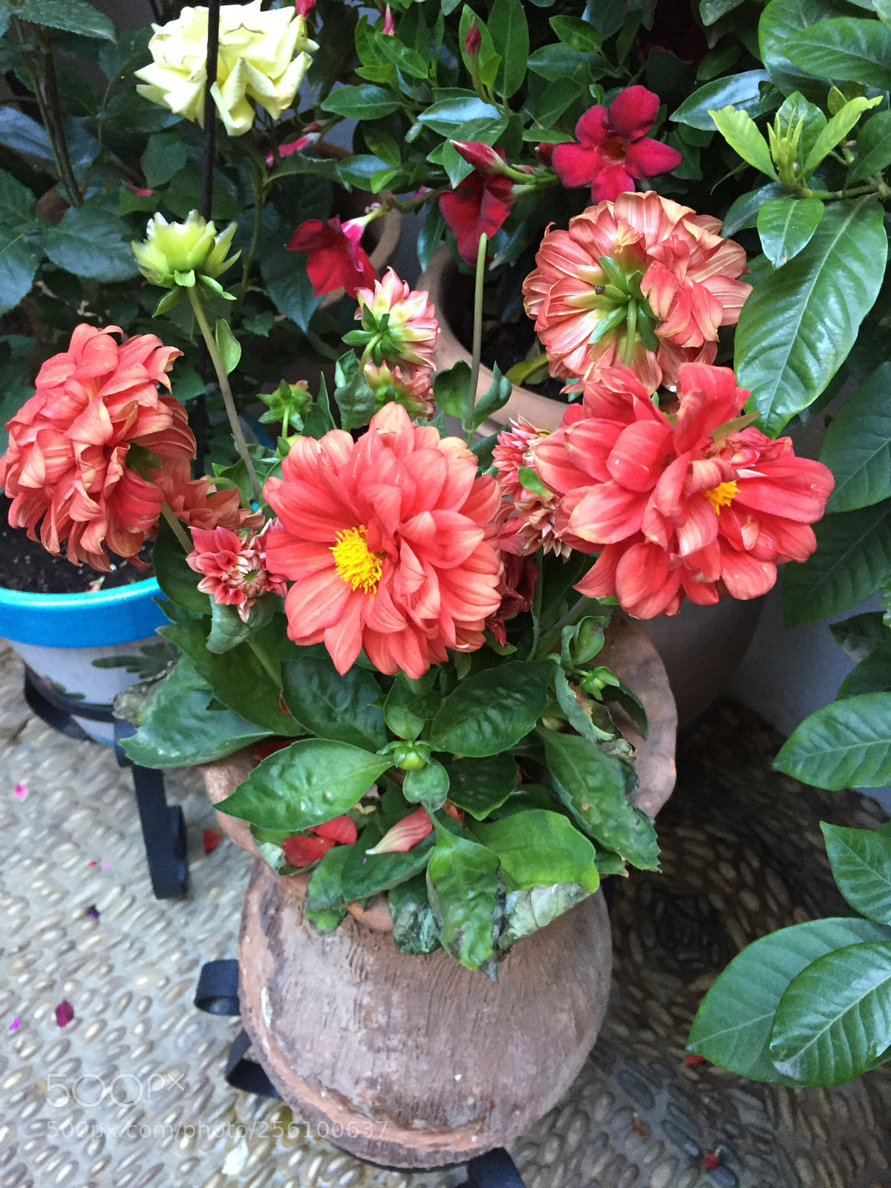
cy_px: 594
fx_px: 995
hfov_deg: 48.2
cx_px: 446
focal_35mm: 29
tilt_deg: -48.9
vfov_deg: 61.7
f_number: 2.2
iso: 250
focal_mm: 4.15
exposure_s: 1/33
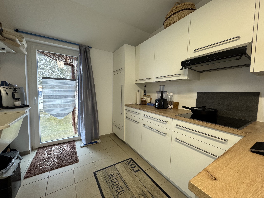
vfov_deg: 85.7
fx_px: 107
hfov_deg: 102.1
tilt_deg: -4.2
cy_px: 99
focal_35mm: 14
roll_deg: -0.9
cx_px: 132
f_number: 2.2
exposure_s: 1/100
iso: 125
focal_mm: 2.22
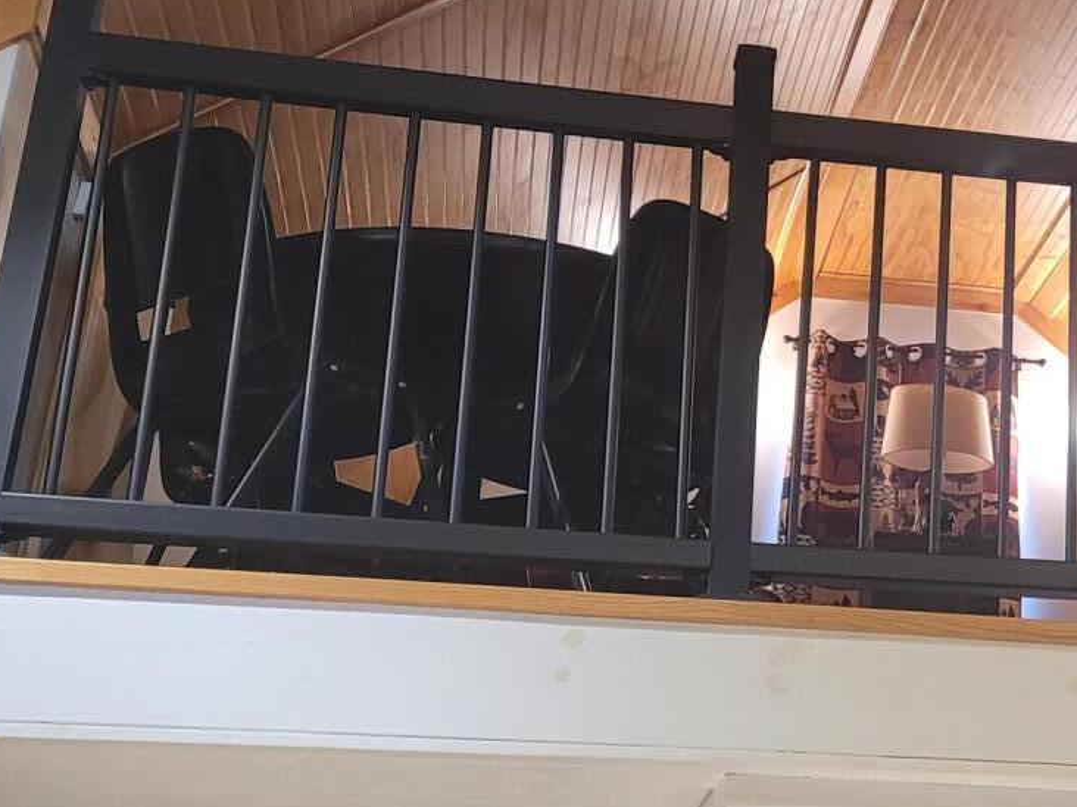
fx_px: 2209
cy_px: 250
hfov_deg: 26.1
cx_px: 1053
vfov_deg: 20.6
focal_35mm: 71
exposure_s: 1/40
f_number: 1.8
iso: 320
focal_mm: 5.4
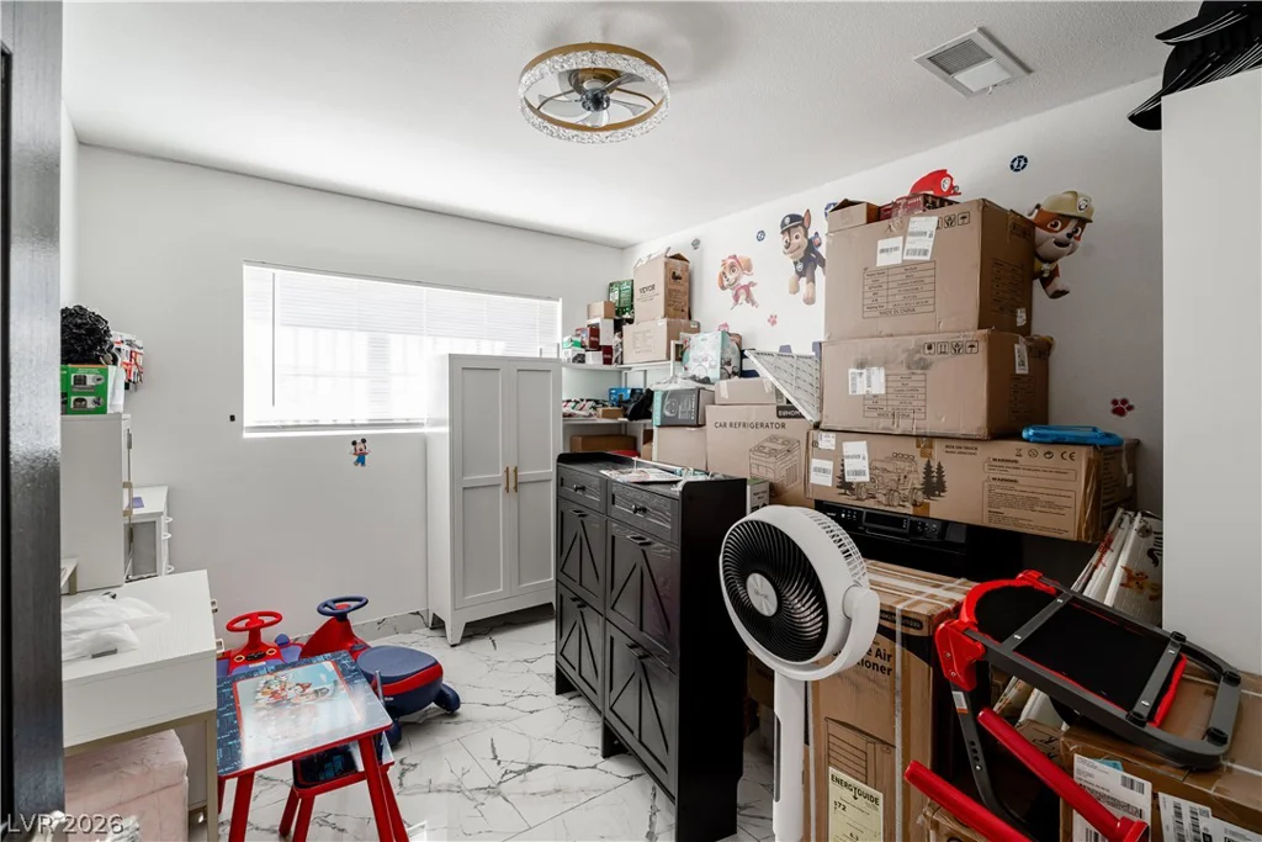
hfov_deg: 96.7
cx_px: 631
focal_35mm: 16
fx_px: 561
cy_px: 421
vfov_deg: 73.8
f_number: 7.1
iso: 100
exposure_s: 1/10
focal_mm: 16
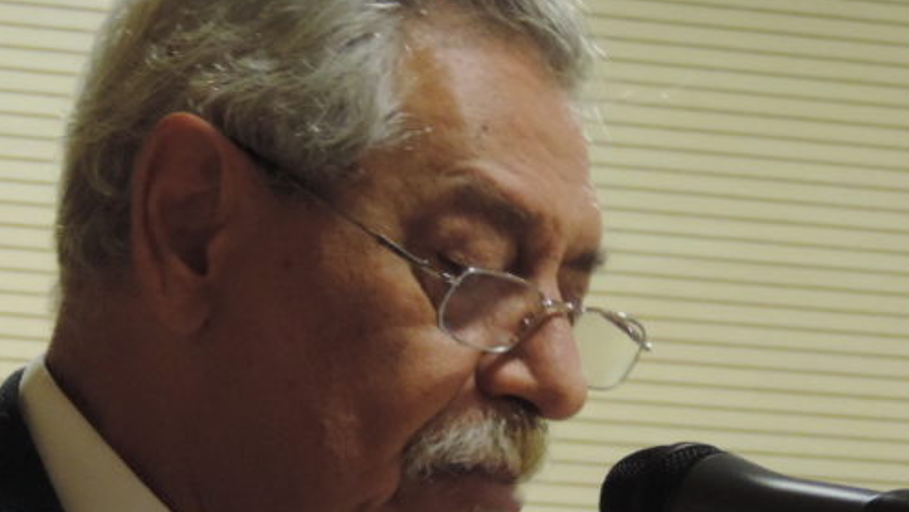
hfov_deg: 7.1
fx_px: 7331
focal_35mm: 304
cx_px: 200
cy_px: 532
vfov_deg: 4.0
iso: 800
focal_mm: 24
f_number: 4.3
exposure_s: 1/20
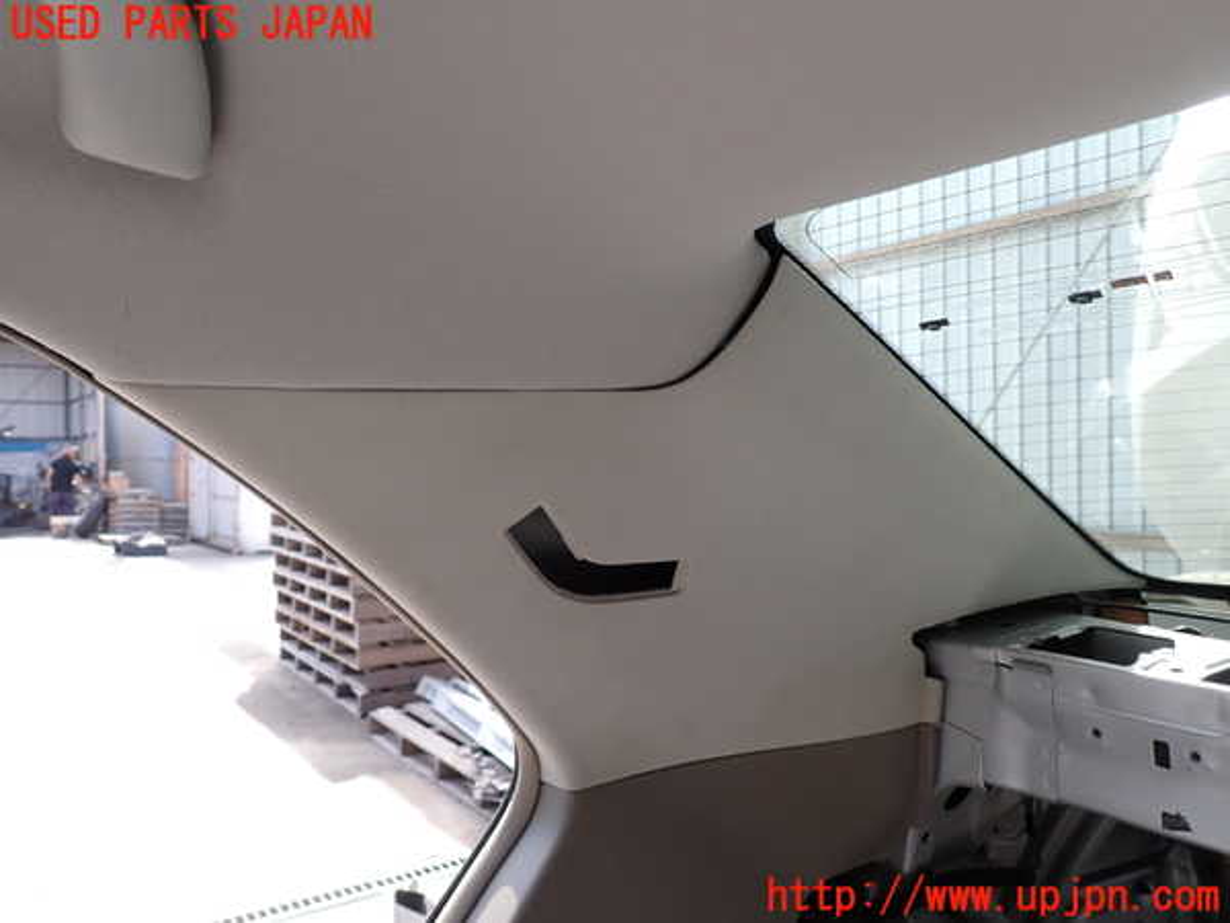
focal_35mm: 25
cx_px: 615
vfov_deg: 54.9
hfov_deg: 69.4
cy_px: 462
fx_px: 888
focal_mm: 4.5
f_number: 2.8
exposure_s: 1/160
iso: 100
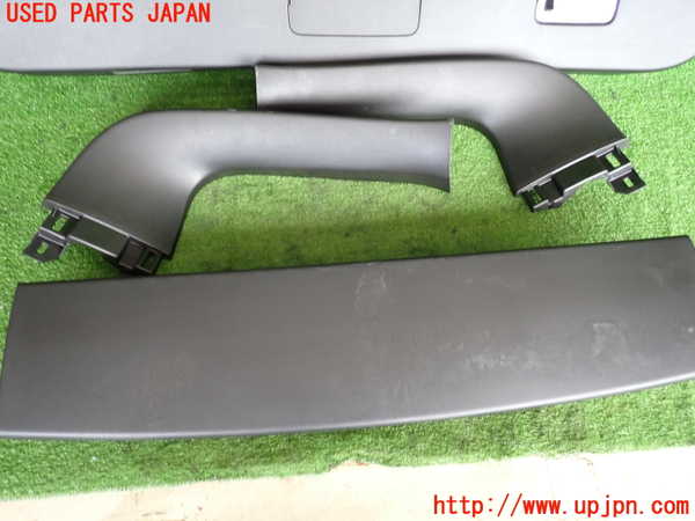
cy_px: 260
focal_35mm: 25
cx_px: 348
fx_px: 502
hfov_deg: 69.4
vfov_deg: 54.9
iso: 200
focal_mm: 4.5
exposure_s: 1/50
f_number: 2
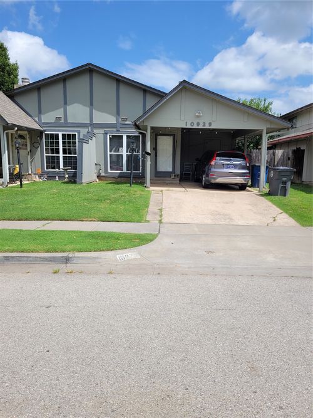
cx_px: 156
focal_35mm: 26
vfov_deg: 67.3
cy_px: 209
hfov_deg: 53.0
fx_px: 314
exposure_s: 1/2664
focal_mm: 5.4
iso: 40
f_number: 1.8
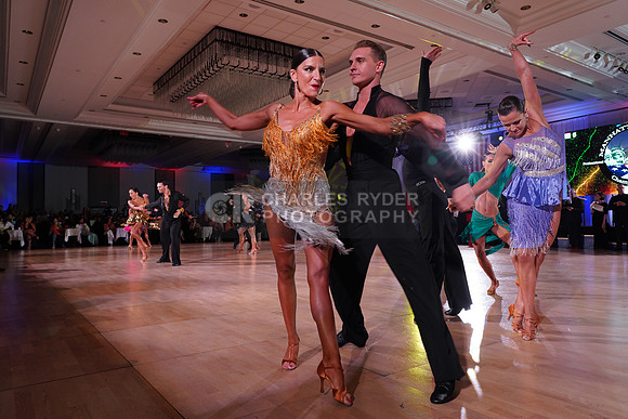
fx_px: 436
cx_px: 314
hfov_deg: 71.5
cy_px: 210
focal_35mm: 25
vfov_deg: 51.3
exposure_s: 1/160
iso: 1600
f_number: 5.6
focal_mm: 25
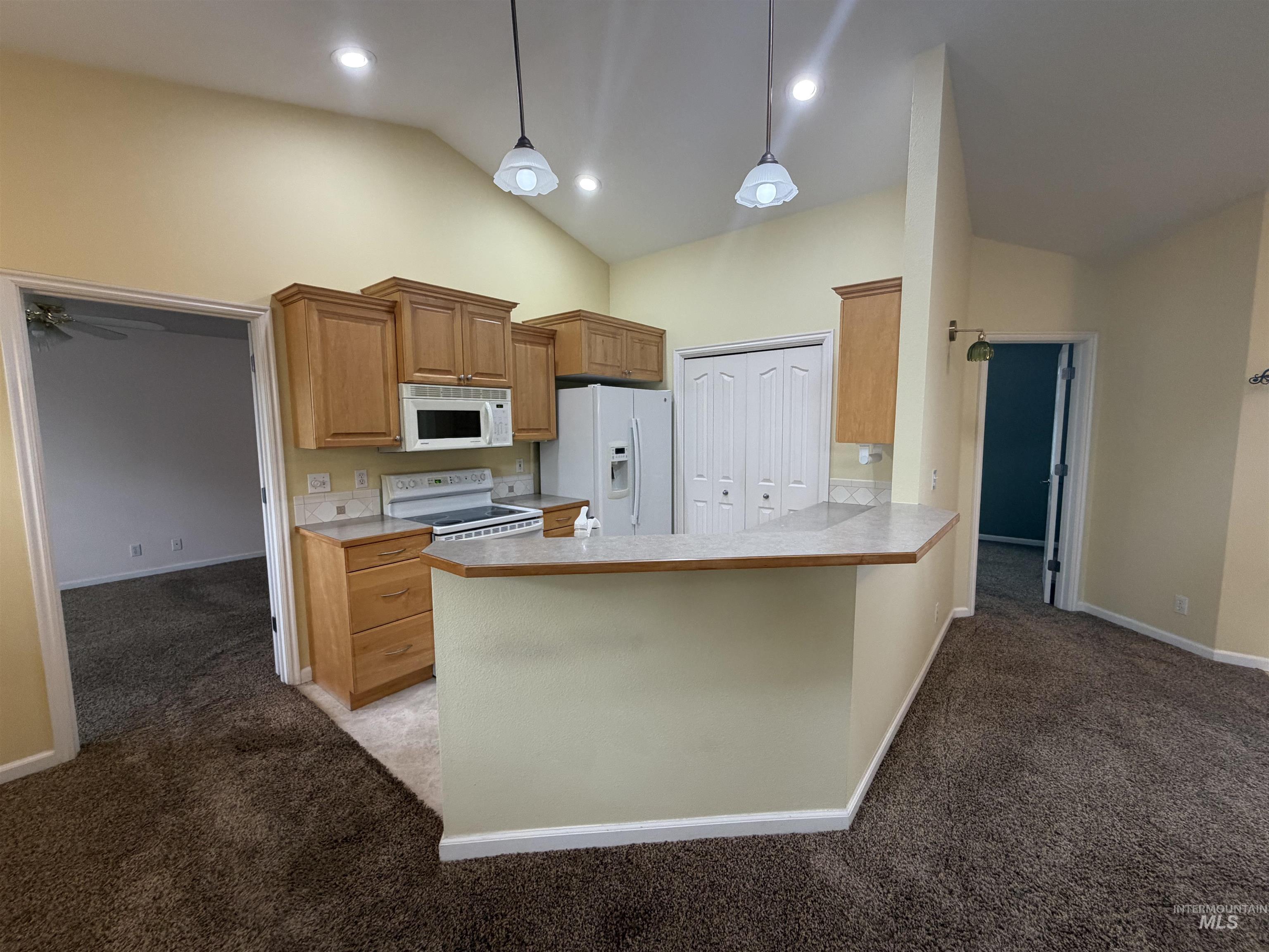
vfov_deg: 85.7
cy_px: 476
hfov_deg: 102.1
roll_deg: +1.4
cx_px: 634
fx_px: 513
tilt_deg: -5.2
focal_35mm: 14
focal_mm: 2.22
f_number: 2.2
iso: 250
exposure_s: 1/60
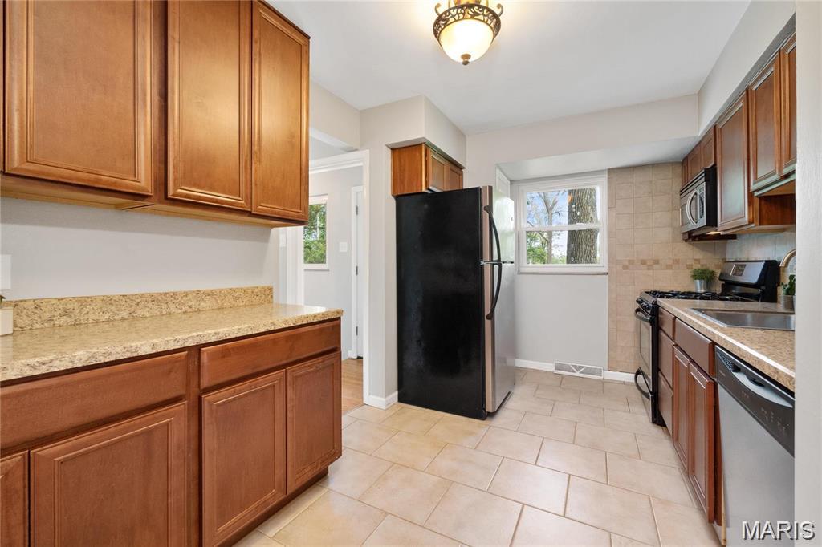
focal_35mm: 14
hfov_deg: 104.3
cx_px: 411
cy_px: 274
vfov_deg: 81.2
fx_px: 320
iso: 400
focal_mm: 7
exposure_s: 1
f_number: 10
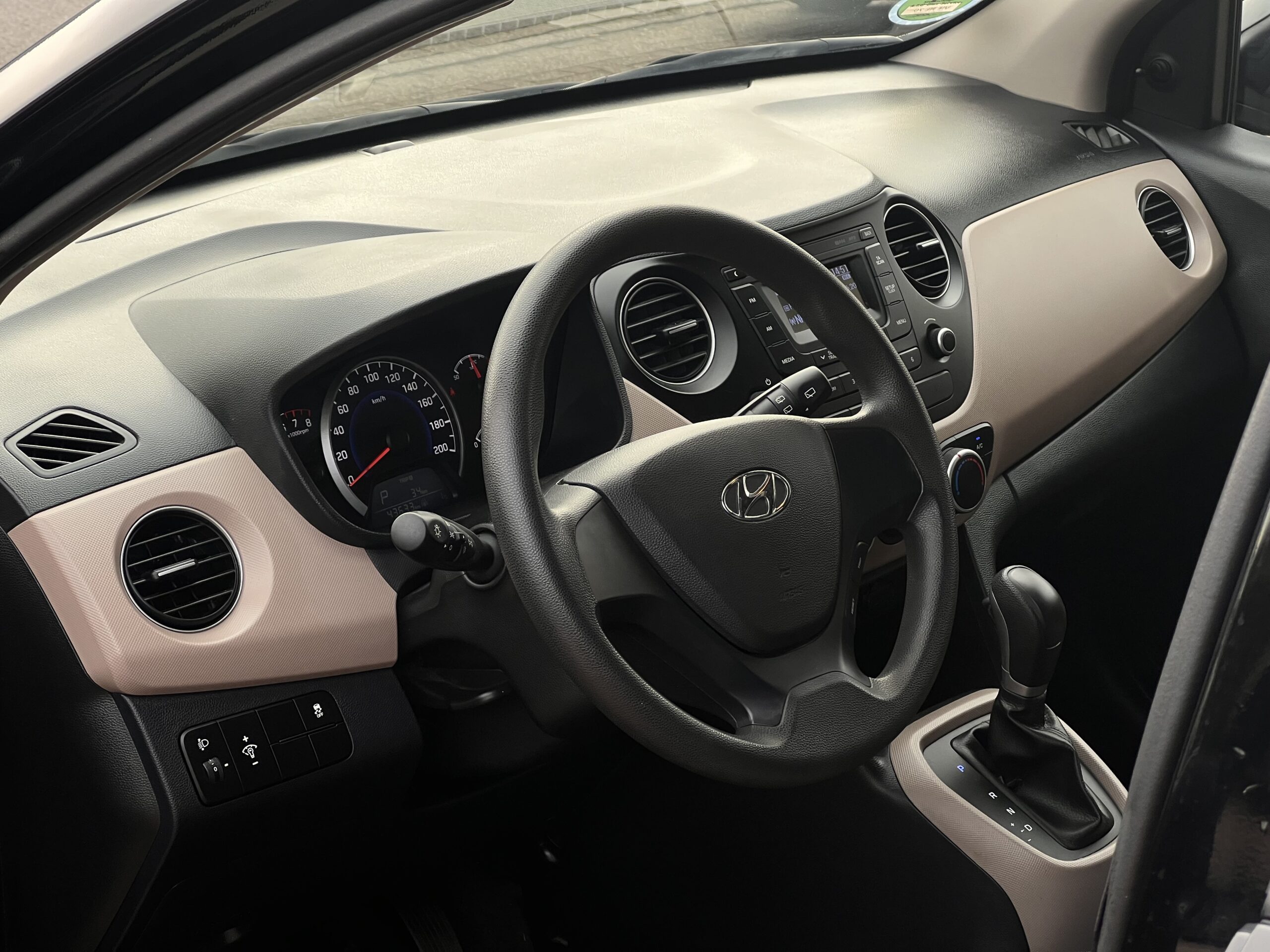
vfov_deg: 19.1
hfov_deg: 25.3
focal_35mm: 77
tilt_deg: -18.6
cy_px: 476
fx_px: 2825
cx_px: 635
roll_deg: +0.4
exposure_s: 1/99
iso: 100
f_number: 2.8
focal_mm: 9
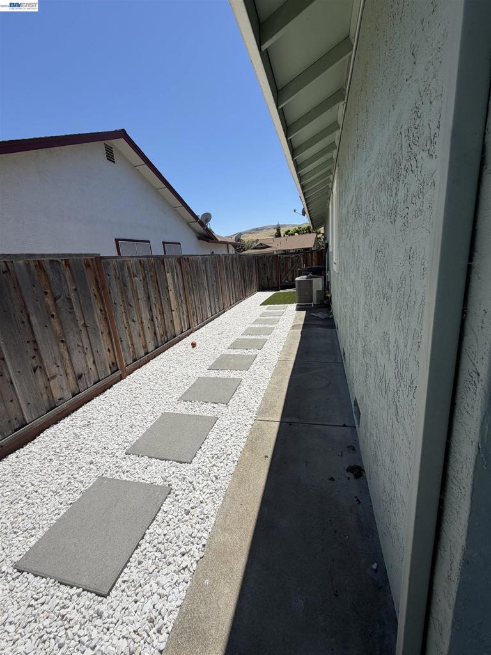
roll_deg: +5.6
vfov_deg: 102.1
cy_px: 328
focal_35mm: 14
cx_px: 246
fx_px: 265
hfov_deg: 85.7
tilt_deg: -13.6
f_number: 2.2
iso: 20
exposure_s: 1/1145
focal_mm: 2.22
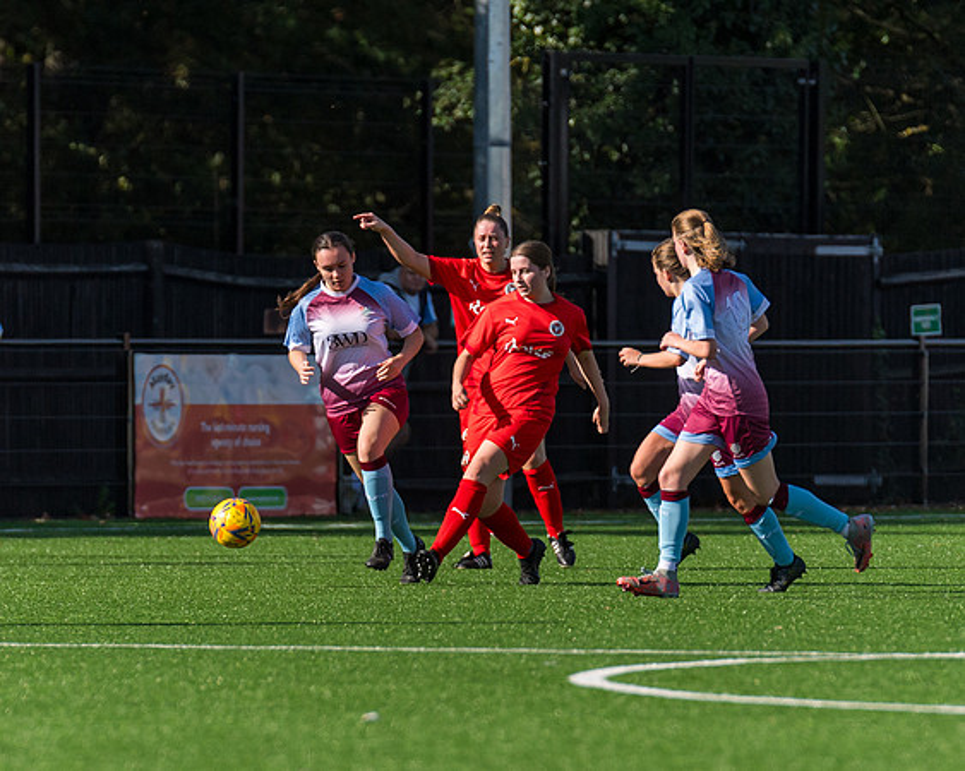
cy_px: 460
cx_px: 472
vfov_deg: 2.5
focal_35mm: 625
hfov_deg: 3.1
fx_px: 17853
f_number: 4
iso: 400
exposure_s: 1/4000
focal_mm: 300
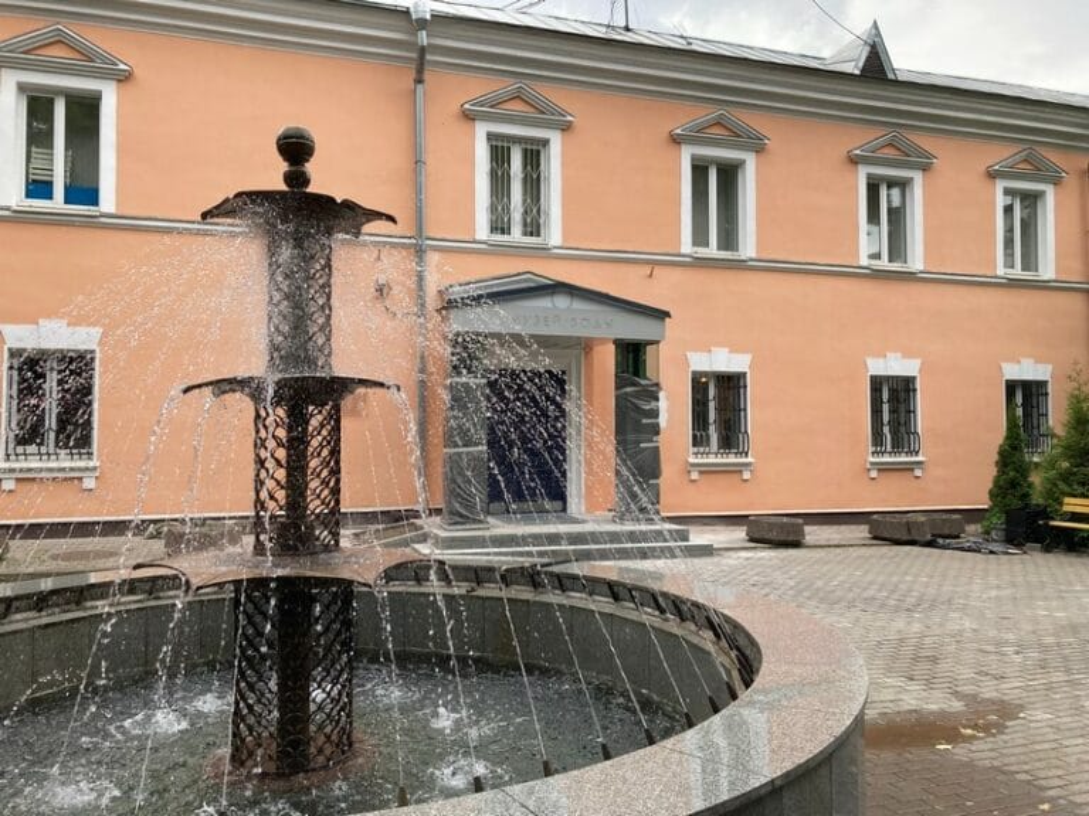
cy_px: 408
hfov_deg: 63.4
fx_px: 881
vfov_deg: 49.7
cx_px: 544
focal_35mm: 28
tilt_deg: +4.0
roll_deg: +0.4
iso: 20
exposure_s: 1/421
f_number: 1.8
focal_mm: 3.99
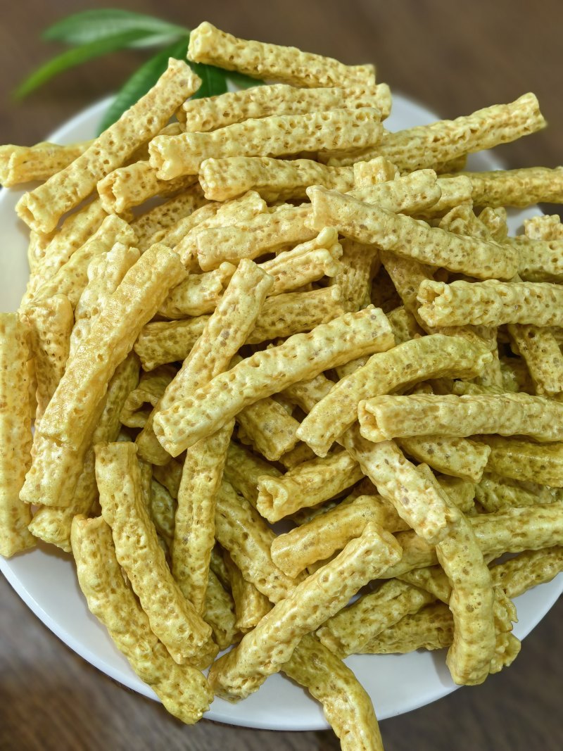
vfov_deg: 39.7
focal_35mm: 48
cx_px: 282
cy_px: 376
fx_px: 1041
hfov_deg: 30.3
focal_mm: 5.75
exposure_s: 1/100
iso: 200
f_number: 2
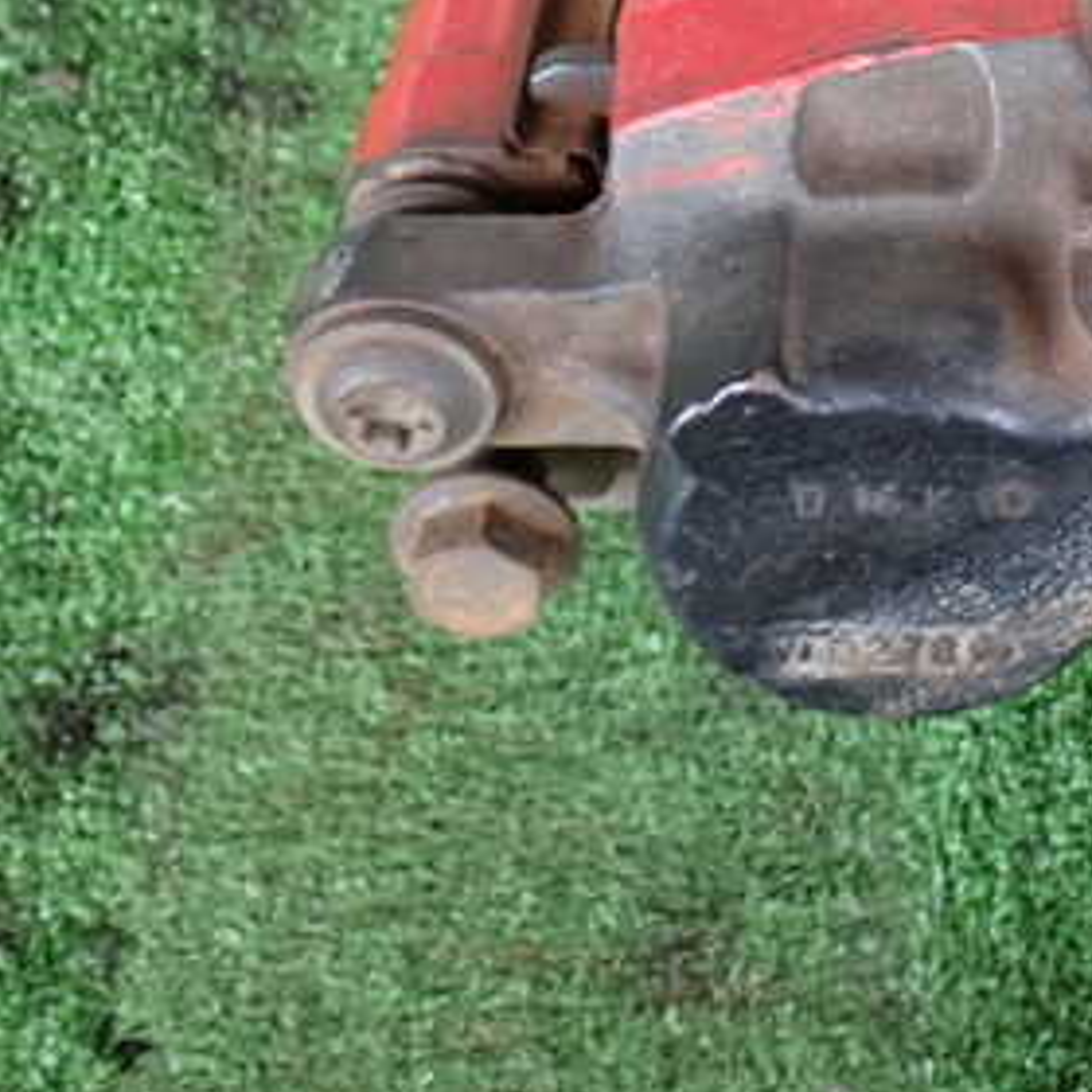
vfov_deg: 23.7
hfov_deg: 23.0
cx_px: 1104
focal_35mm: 72
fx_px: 2570
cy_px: 246
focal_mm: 6.83
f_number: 2.7
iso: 200
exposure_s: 1/50
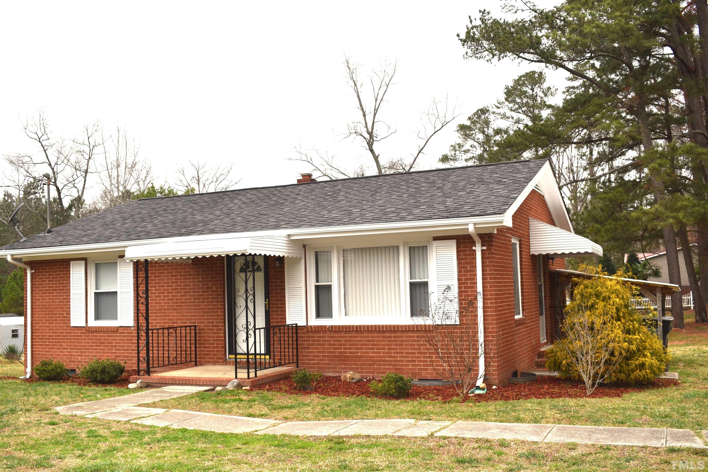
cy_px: 236
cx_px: 354
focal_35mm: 36
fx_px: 708
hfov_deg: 53.1
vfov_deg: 36.9
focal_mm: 24
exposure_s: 1/200
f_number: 6.3
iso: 100
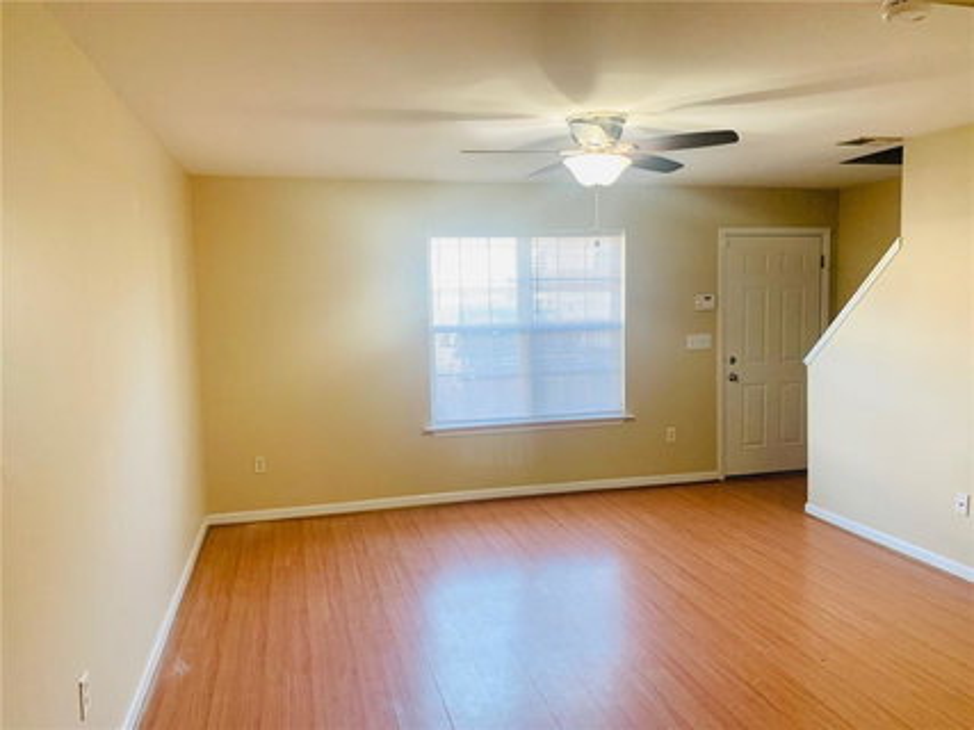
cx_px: 487
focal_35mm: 26
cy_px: 365
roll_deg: +1.1
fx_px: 731
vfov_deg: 53.0
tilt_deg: -4.9
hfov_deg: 67.3
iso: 160
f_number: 1.8
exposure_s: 1/60
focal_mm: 4.25
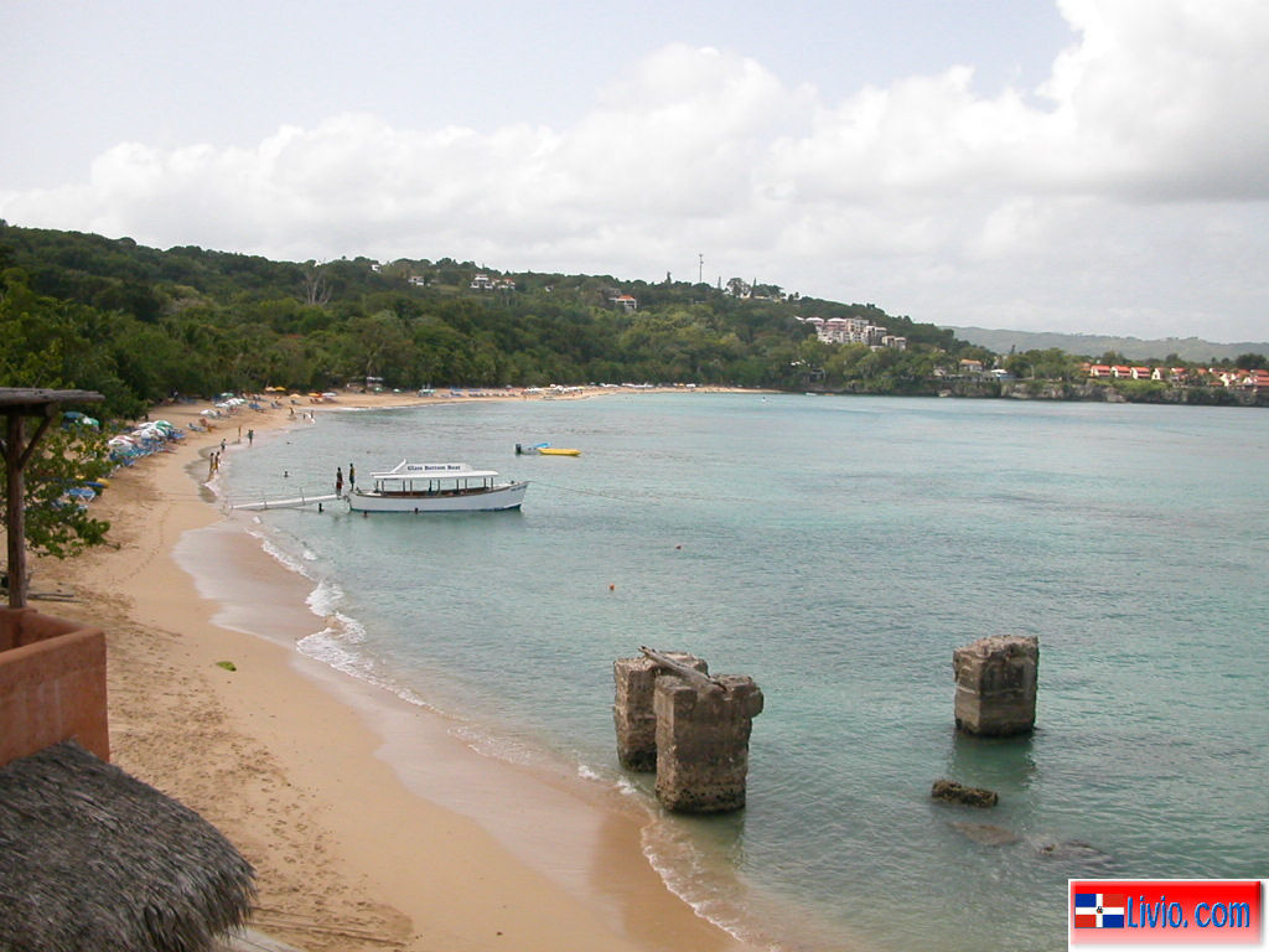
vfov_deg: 38.7
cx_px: 634
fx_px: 1356
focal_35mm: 37
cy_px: 476
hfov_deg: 50.1
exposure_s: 1/1418
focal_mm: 5.6
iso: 100
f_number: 2.7
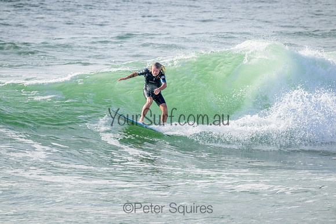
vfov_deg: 1.7
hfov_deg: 2.6
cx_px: 168
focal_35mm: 800
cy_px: 112
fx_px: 7468
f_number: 11
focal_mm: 800
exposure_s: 1/2000
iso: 1250
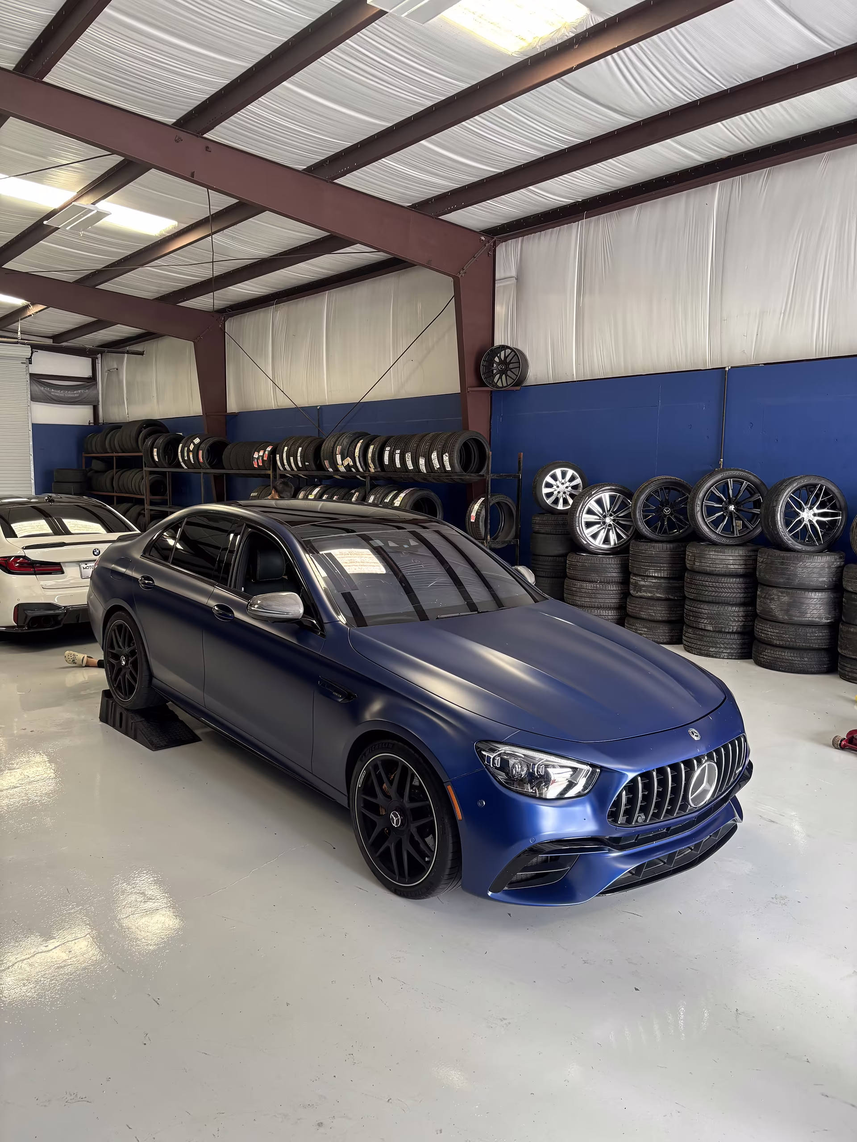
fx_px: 858
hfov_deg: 53.1
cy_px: 571
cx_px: 428
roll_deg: -0.3
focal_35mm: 26
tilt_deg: -7.7
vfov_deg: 67.3
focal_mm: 5.96
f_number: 1.6
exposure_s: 1/121
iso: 125
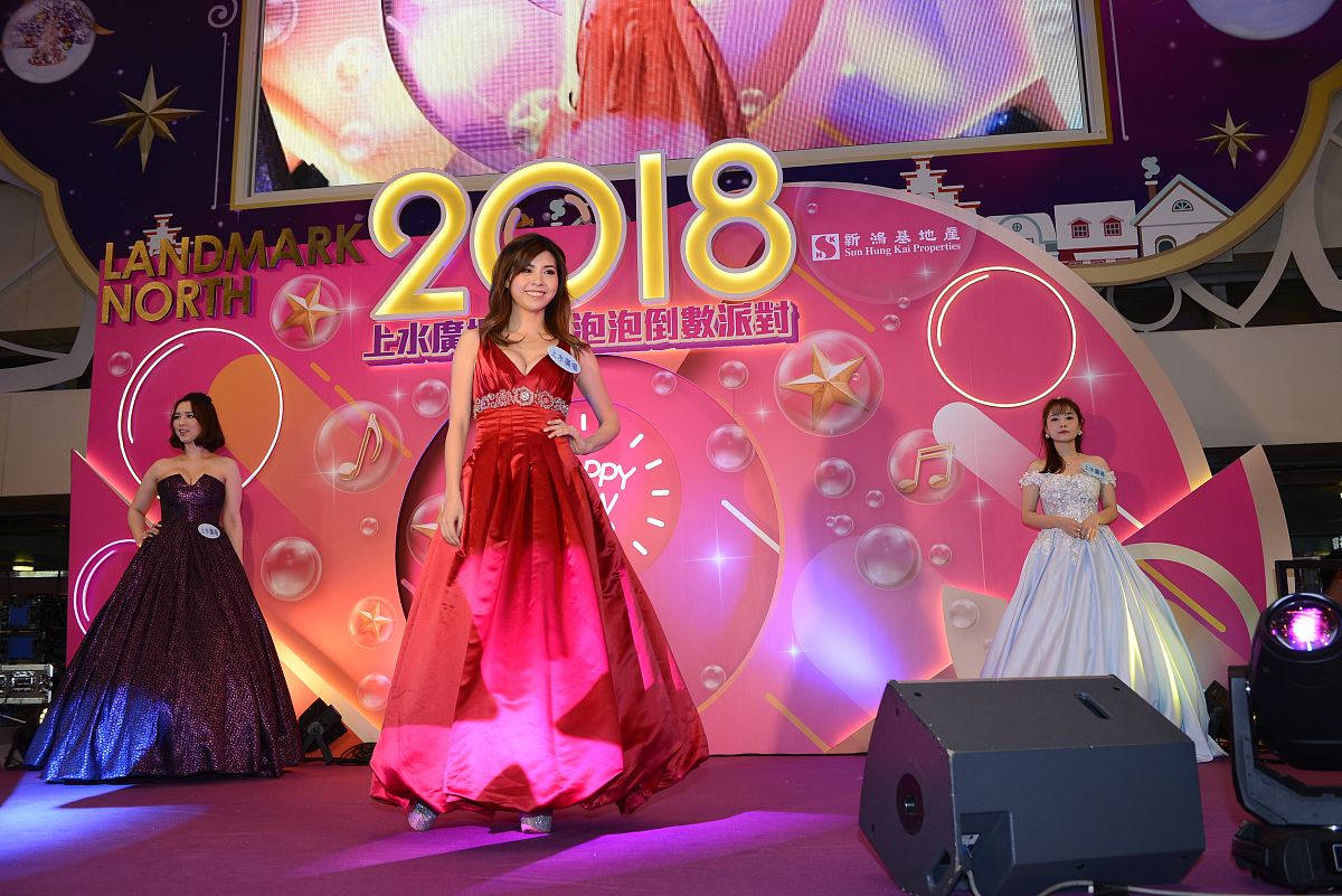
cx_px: 671
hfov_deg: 58.7
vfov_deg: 41.1
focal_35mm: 32
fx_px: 1193
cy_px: 448
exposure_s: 1/160
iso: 640
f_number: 5
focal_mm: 32
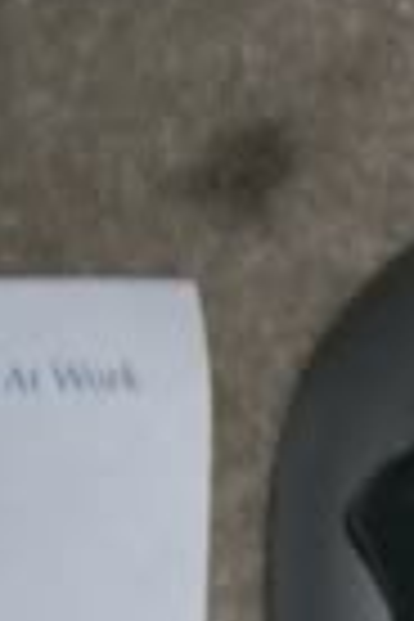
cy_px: 513
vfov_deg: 11.2
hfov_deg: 7.2
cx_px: 819
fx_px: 3157
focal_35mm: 183
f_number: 2.7
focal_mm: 6.2
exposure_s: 1/60
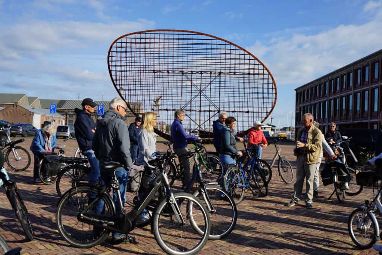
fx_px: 350
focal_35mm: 33
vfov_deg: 40.0
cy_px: 128
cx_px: 191
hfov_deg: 57.2
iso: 100
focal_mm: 33
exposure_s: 1/125
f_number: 11
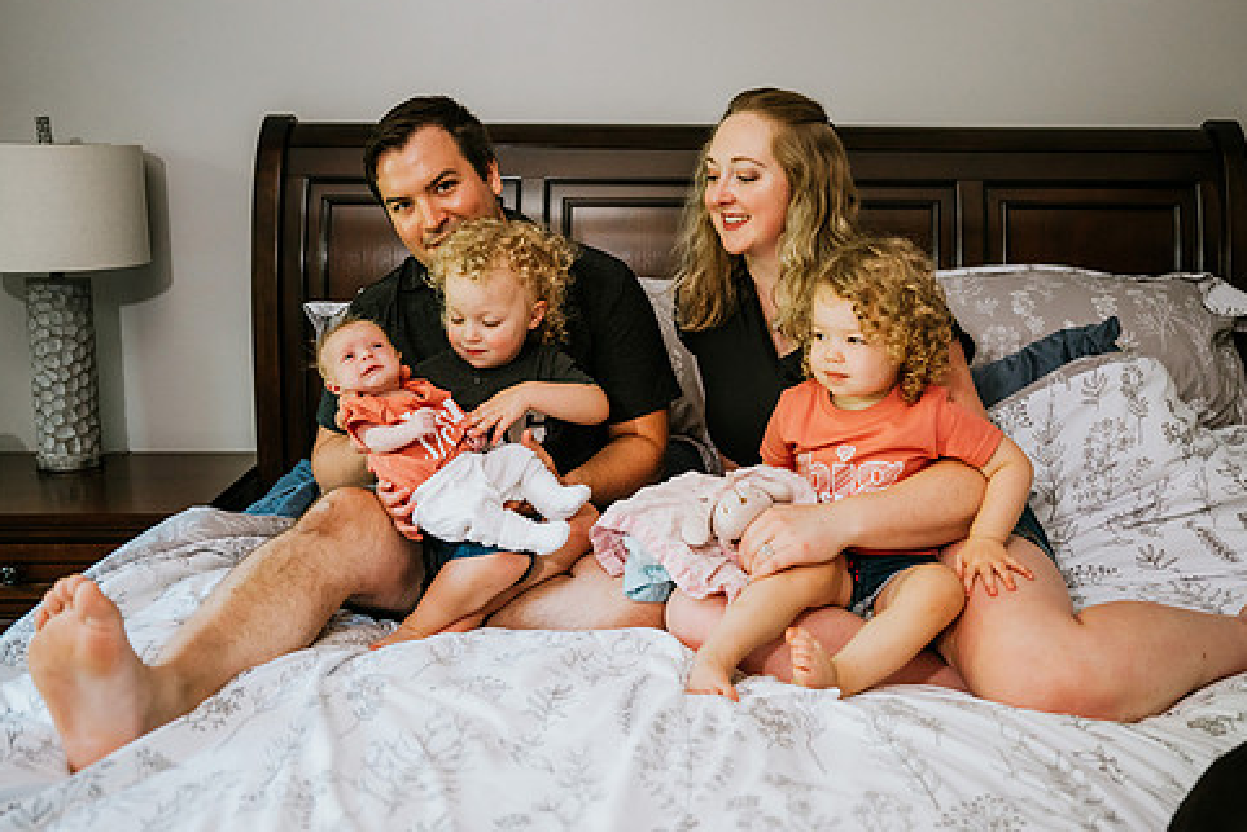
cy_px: 380
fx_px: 1213
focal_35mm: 35
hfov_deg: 54.4
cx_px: 656
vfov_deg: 37.8
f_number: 2.8
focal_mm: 29
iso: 1000
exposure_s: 1/250
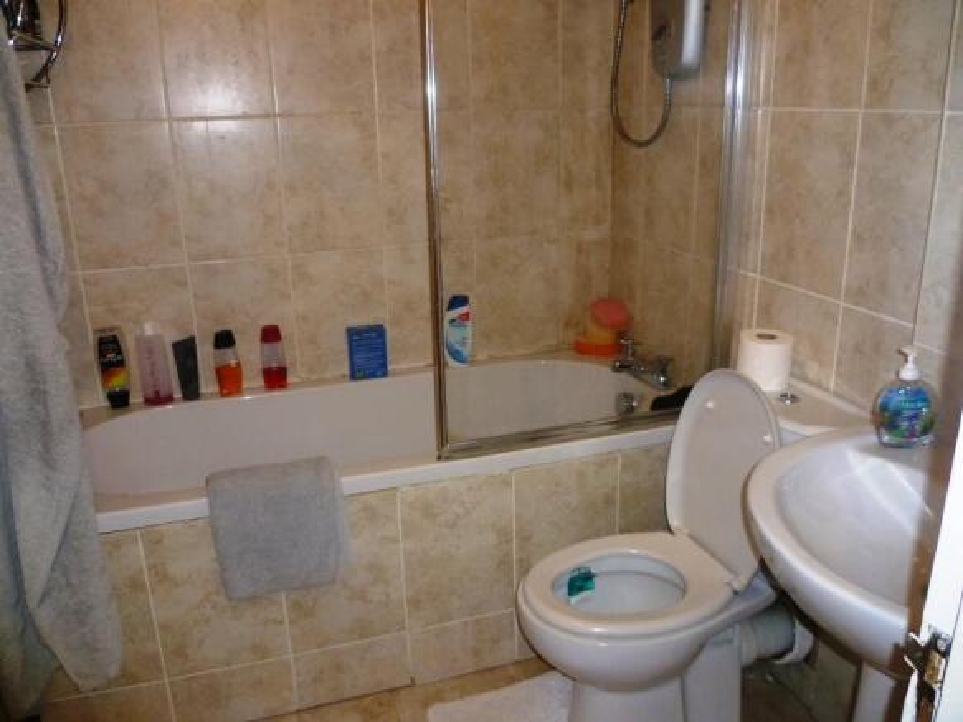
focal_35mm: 28
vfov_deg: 49.7
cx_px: 482
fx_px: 779
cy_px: 361
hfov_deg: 63.5
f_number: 2.8
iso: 160
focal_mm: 5
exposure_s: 1/30
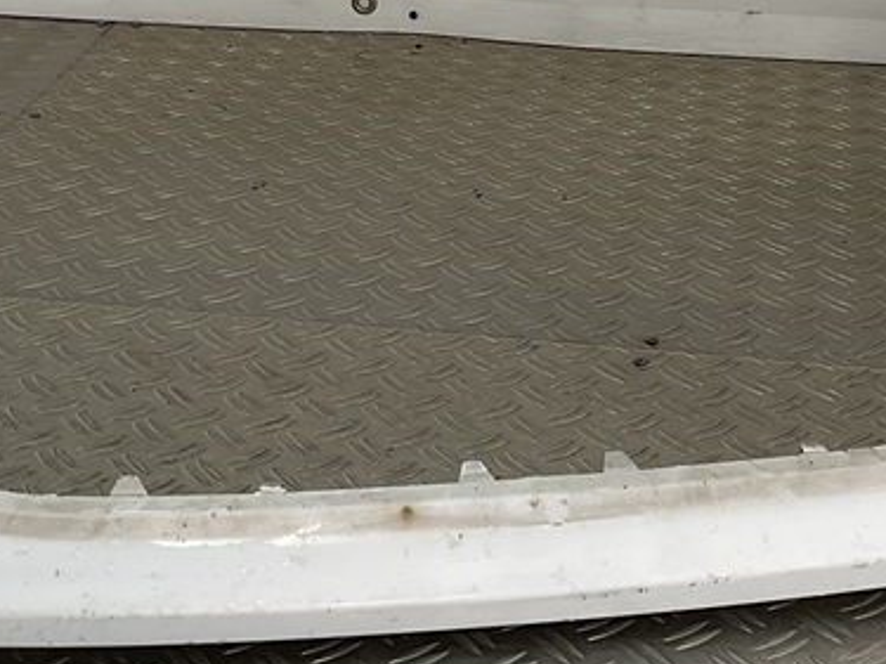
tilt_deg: -22.1
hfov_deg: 25.0
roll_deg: -1.2
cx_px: 491
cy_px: 113
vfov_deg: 18.7
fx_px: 1996
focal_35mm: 78
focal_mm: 3
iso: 16
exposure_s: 1/262
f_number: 1.8
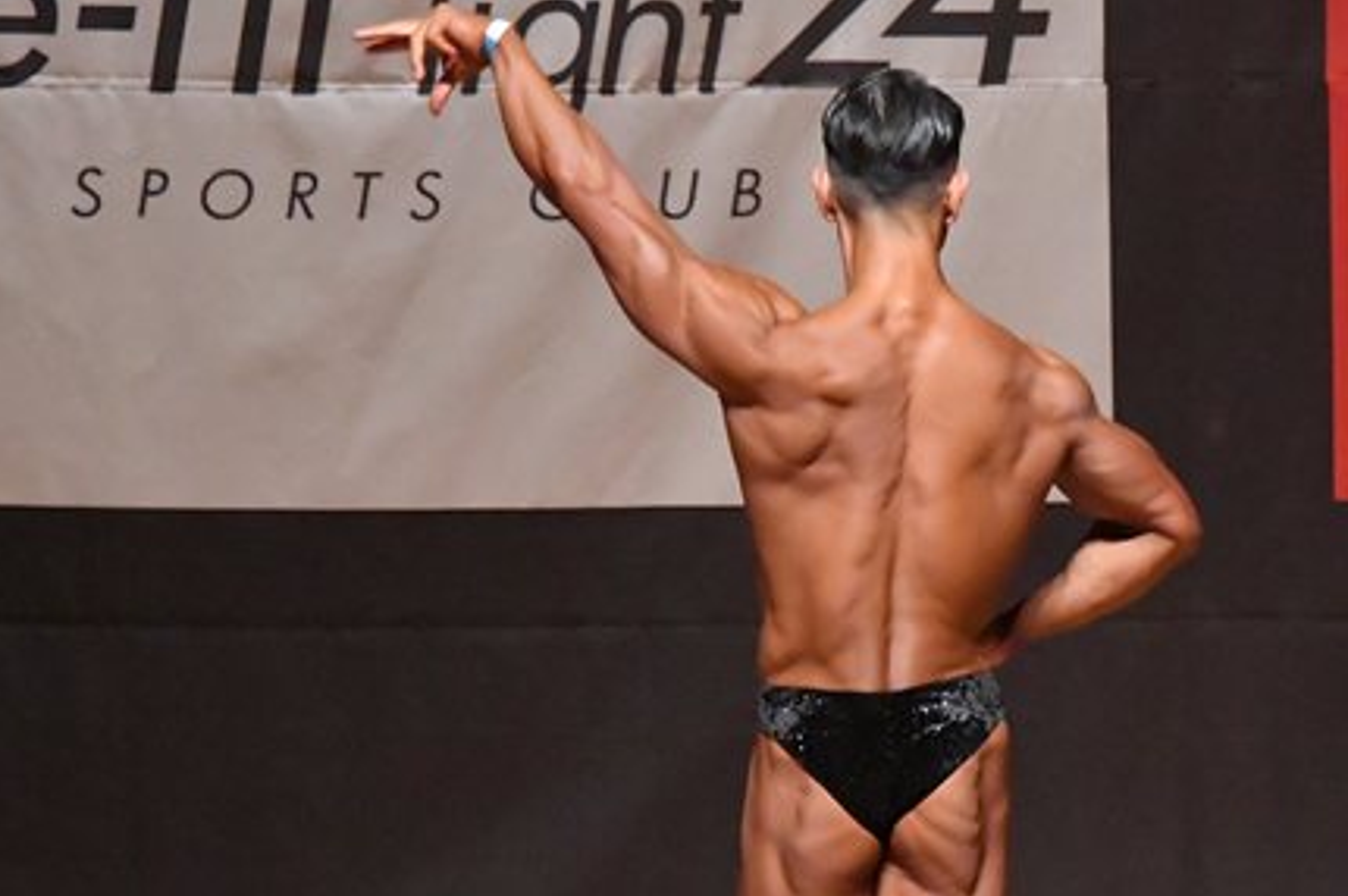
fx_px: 18221
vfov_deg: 2.8
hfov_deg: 4.2
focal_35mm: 487
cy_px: 705
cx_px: 1089
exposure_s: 1/400
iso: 12800
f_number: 5.6
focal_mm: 180
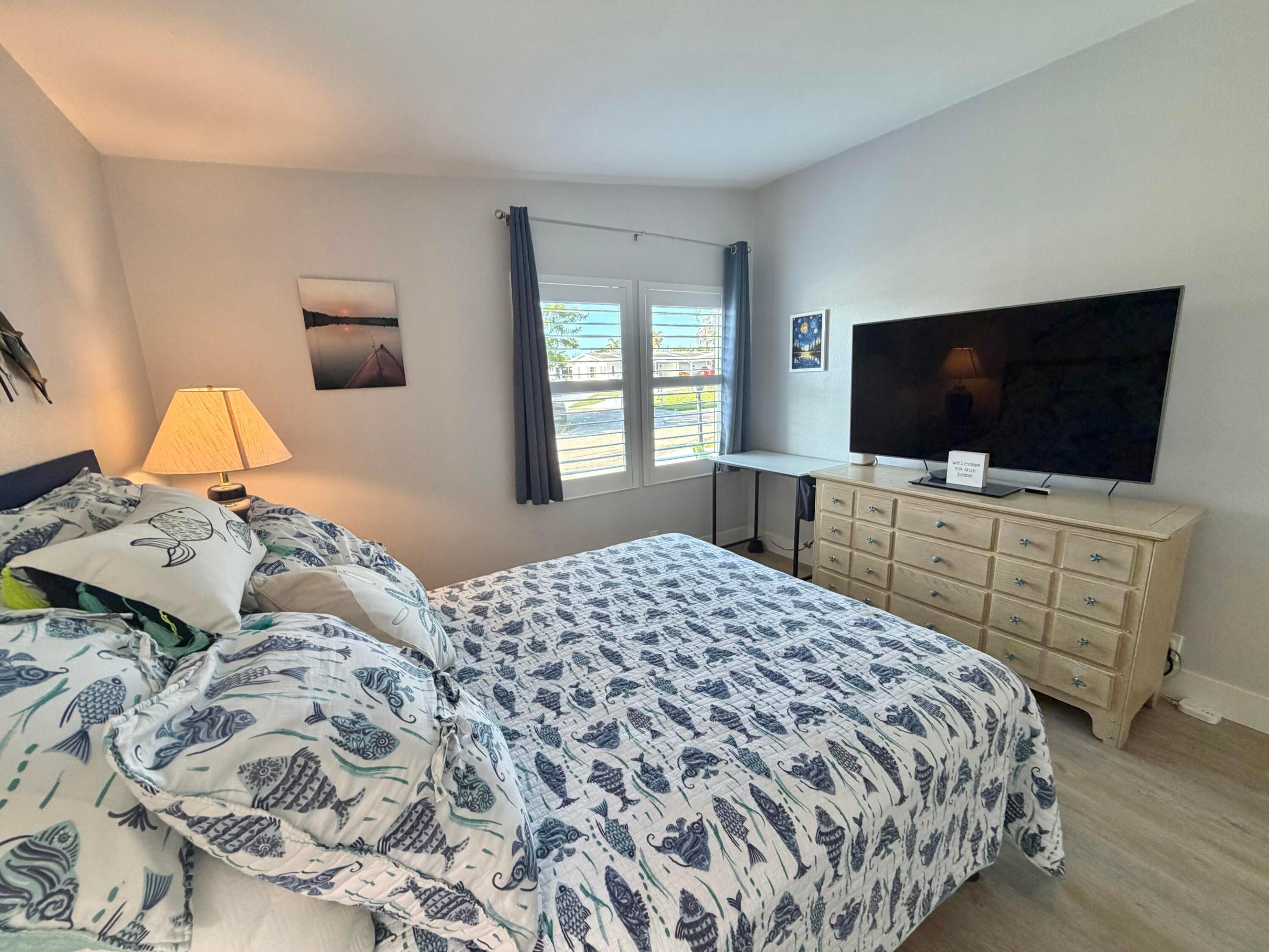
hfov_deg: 102.1
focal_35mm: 14
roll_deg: +2.0
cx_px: 634
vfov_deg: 85.7
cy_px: 476
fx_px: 513
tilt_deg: -12.0
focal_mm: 2.22
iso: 250
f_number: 2.2
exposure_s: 1/120
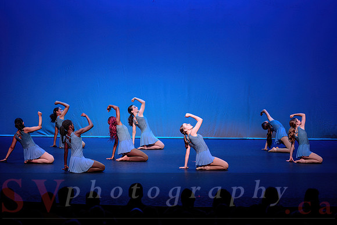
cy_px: 112
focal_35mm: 100
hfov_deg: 20.4
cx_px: 168
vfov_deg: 13.7
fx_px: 936
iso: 1250
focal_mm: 100
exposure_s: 1/500
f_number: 2.8
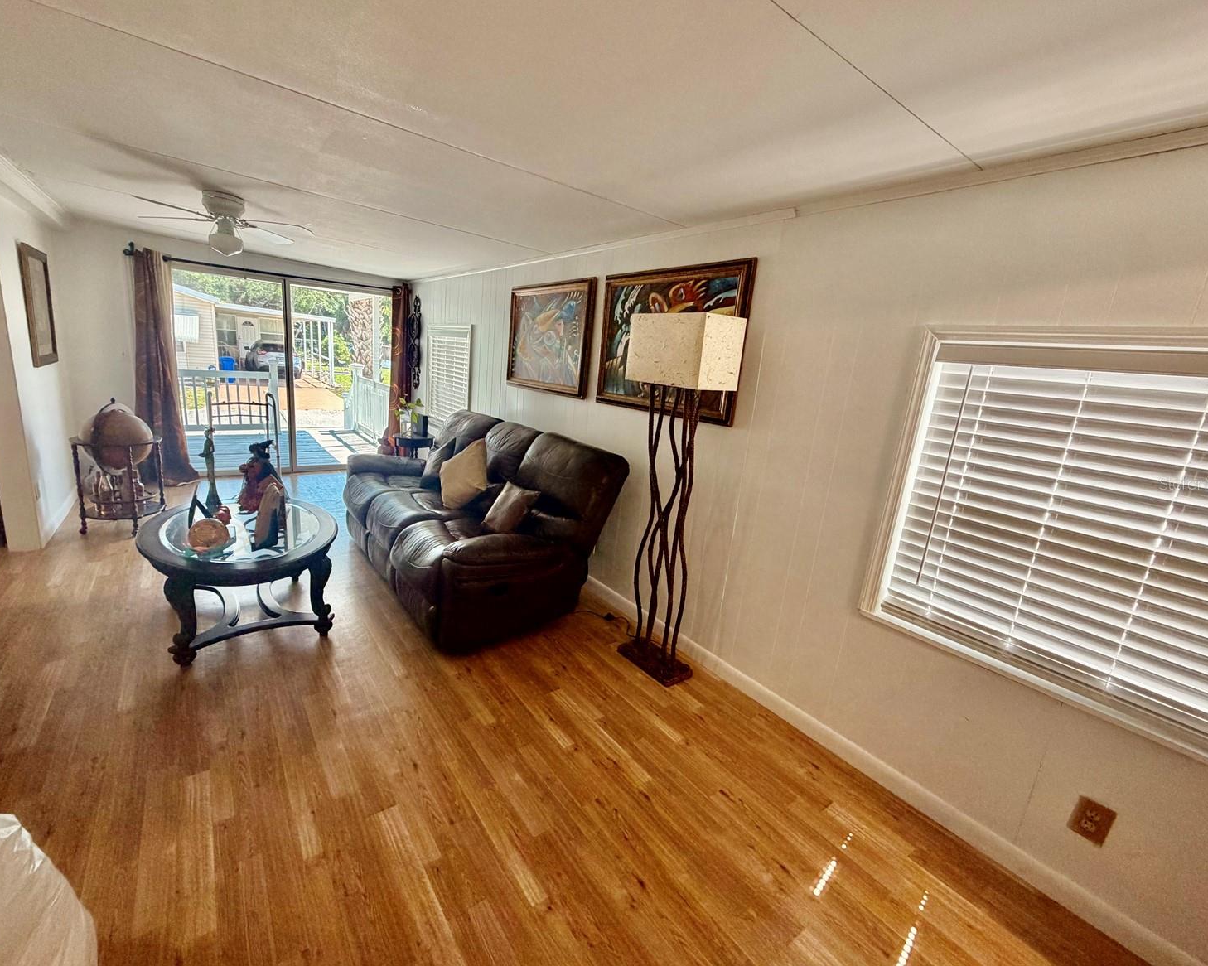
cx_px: 574
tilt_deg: -13.8
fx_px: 536
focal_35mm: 15
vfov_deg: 84.0
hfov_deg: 96.7
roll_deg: -4.6
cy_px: 483
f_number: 2.2
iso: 200
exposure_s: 1/60
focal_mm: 2.22
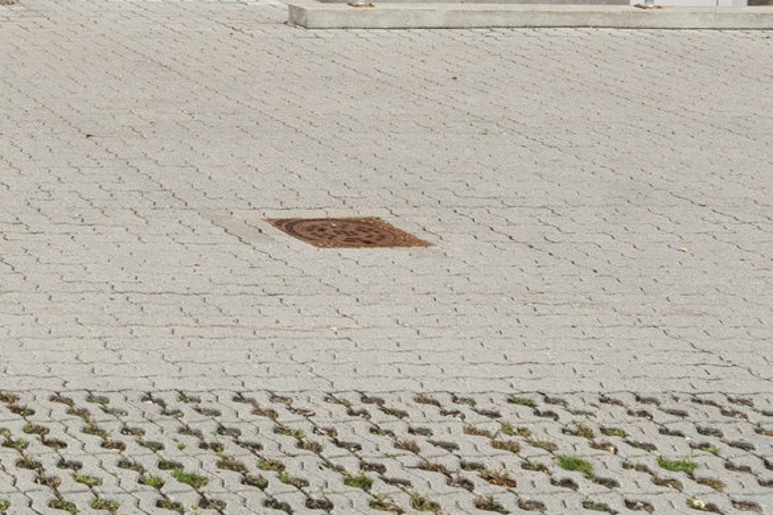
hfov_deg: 20.8
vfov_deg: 14.4
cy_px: -442
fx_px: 1761
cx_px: -407
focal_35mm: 82
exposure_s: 1/640
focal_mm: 16
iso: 1000
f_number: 7.1
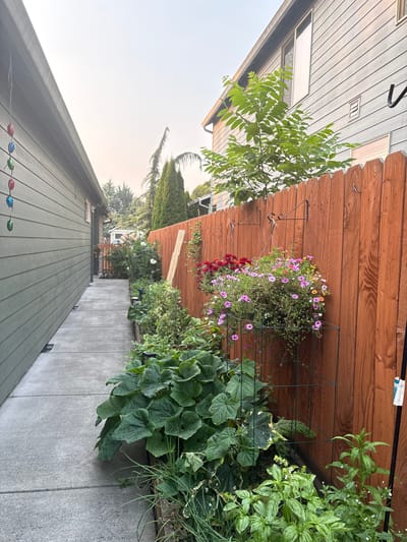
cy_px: 271
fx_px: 407
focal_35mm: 26
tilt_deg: -4.9
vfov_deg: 67.3
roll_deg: -2.0
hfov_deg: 53.1
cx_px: 204
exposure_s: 1/317
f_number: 1.6
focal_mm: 5.96
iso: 64
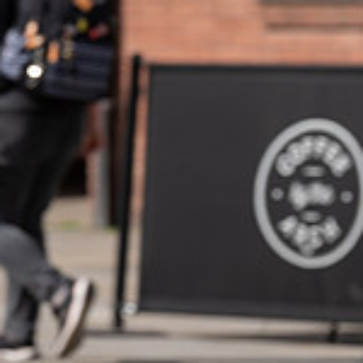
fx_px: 5624
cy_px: -96
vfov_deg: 3.7
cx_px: -242
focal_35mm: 474
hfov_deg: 3.7
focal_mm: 144
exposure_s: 1/1000
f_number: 5
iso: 125
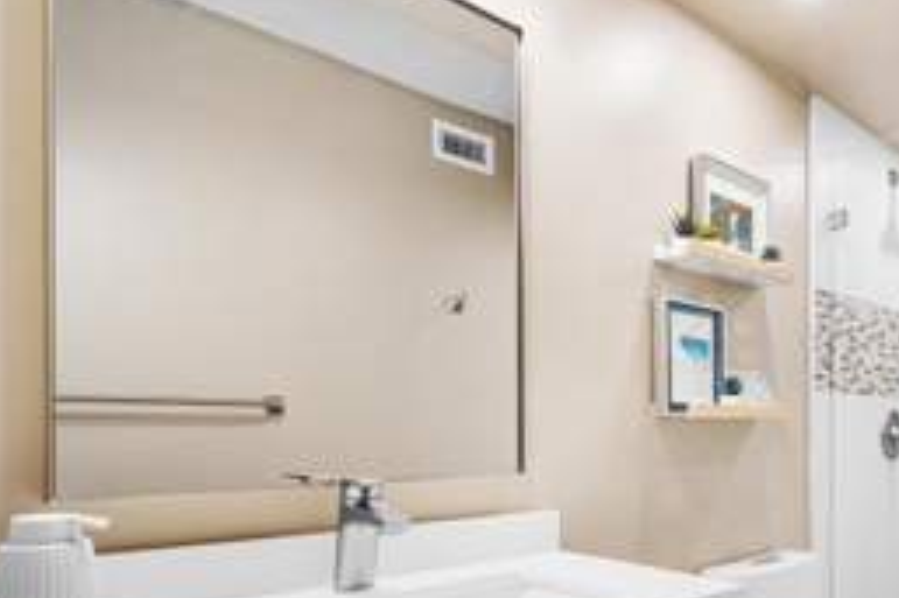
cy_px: 427
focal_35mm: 28
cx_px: 766
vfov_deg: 45.2
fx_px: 699
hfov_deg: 58.4
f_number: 9
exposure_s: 1/2
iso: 125
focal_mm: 15
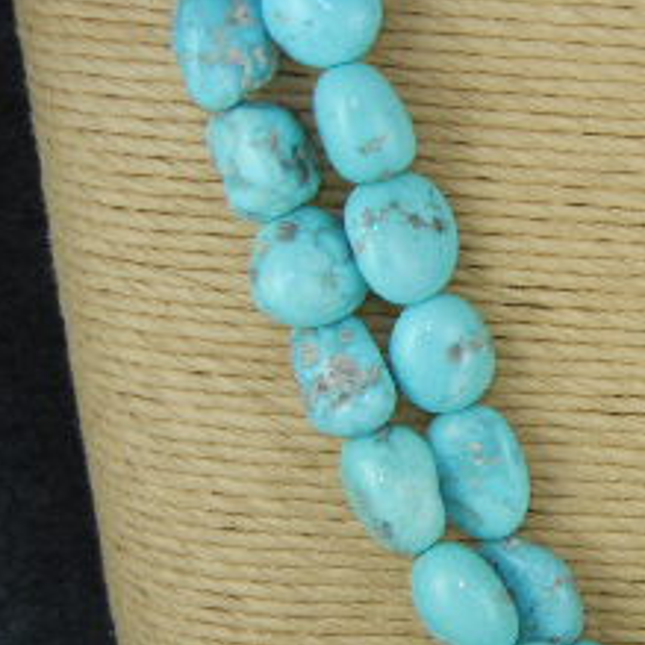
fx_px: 1855
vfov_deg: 19.7
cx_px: 789
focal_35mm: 88
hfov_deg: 18.6
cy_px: 300
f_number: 3.6
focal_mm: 6.2
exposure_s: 1/32
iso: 160
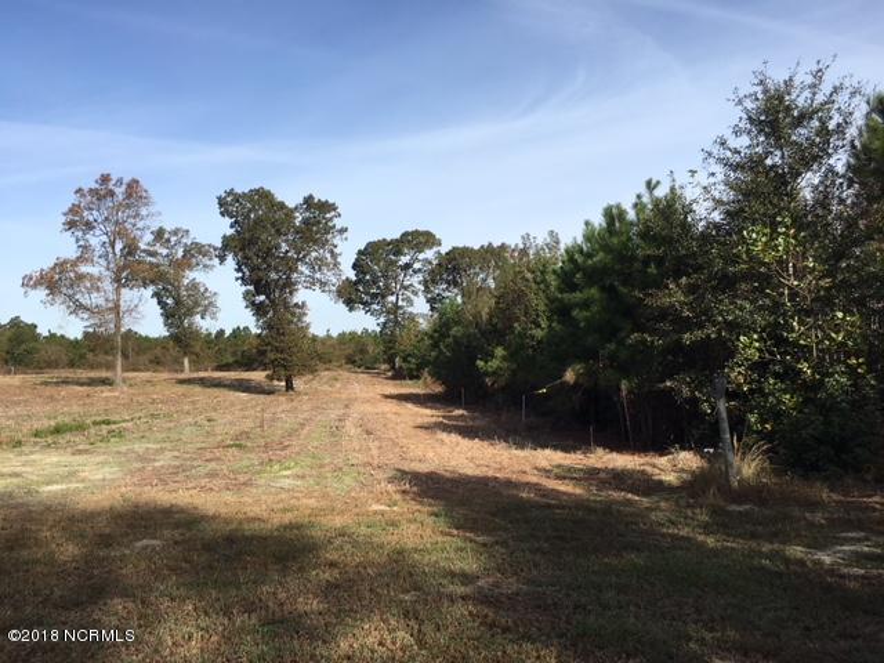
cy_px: 332
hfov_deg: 61.7
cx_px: 442
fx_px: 741
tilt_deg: +3.1
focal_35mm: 29
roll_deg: -0.5
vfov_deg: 48.2
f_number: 2.2
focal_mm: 4.15
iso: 25
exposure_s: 1/1282
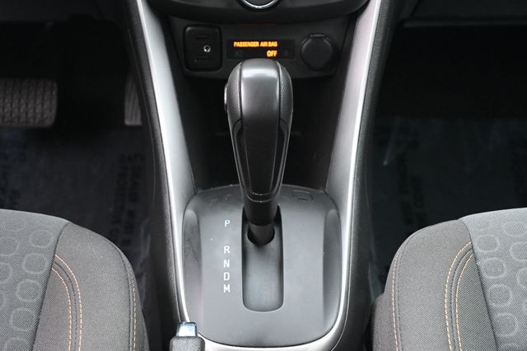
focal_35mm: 64
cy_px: 176
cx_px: 264
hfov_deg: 31.2
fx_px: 944
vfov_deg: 21.1
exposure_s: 1/100
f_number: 6
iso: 3200
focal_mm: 43
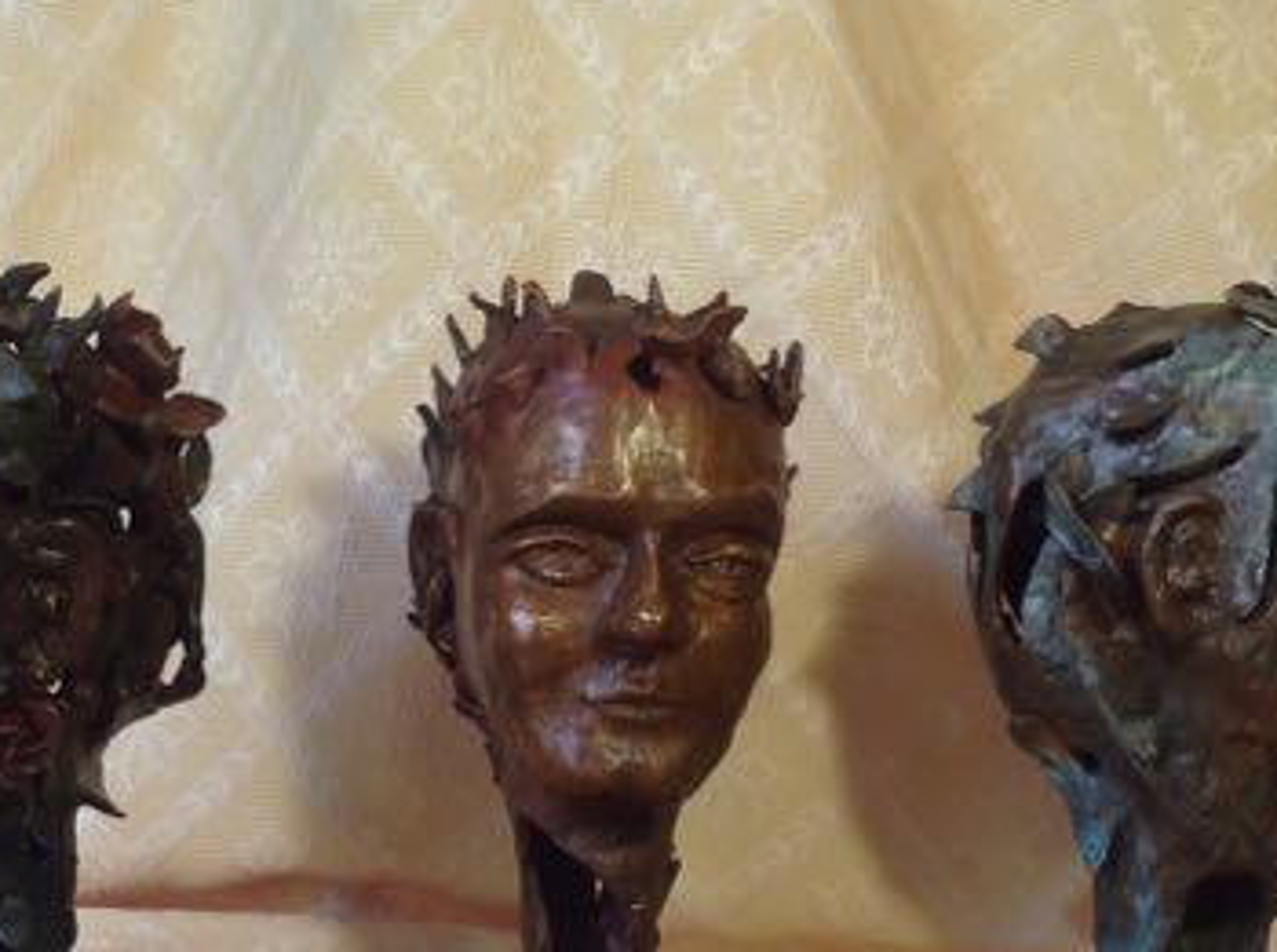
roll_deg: -2.2
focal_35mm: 64
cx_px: 602
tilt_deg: -2.6
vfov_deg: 22.3
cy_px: 861
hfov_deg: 30.3
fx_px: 2356
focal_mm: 4.28
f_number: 2.4
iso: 50
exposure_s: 1/20
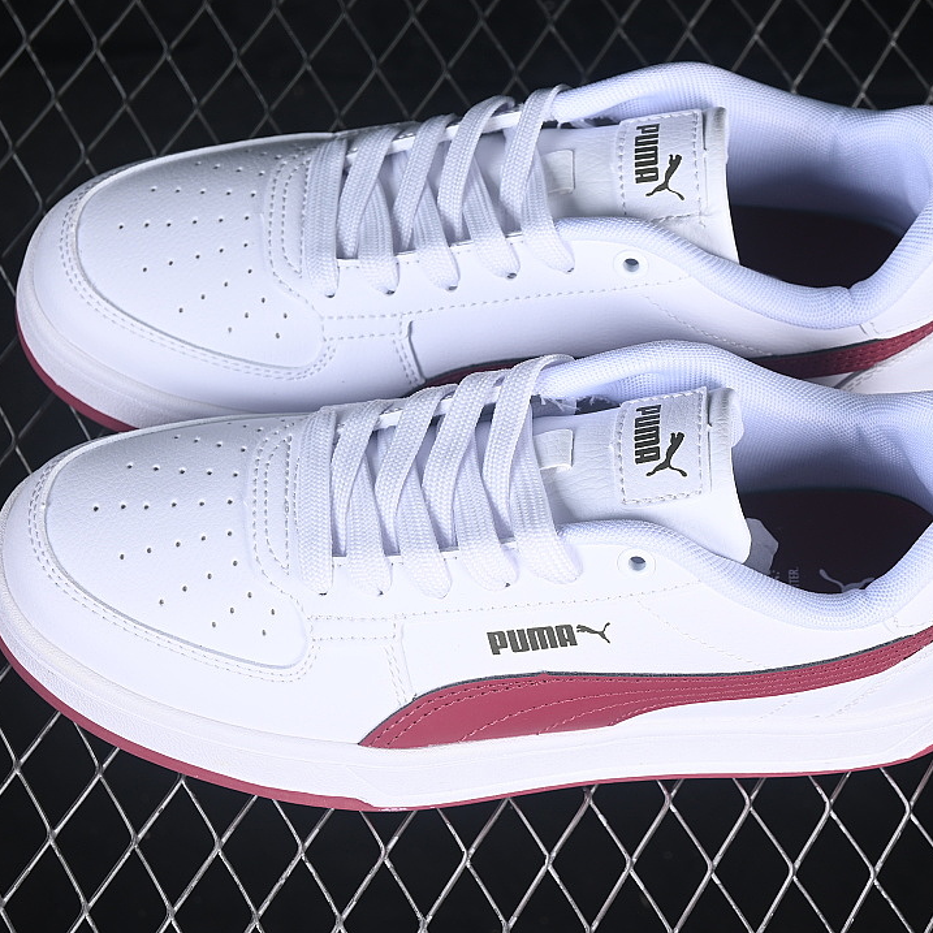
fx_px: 2927
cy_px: 466
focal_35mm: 96
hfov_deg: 18.1
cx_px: 507
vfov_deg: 18.1
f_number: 7.1
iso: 160
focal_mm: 50
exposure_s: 1/80
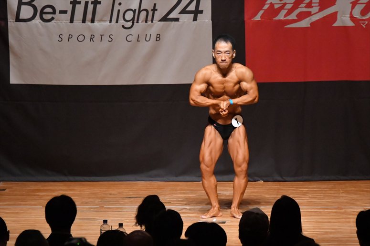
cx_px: 185
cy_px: 123
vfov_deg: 5.1
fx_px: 2774
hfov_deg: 7.6
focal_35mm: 270
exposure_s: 1/400
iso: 10000
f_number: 5.6
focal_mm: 180
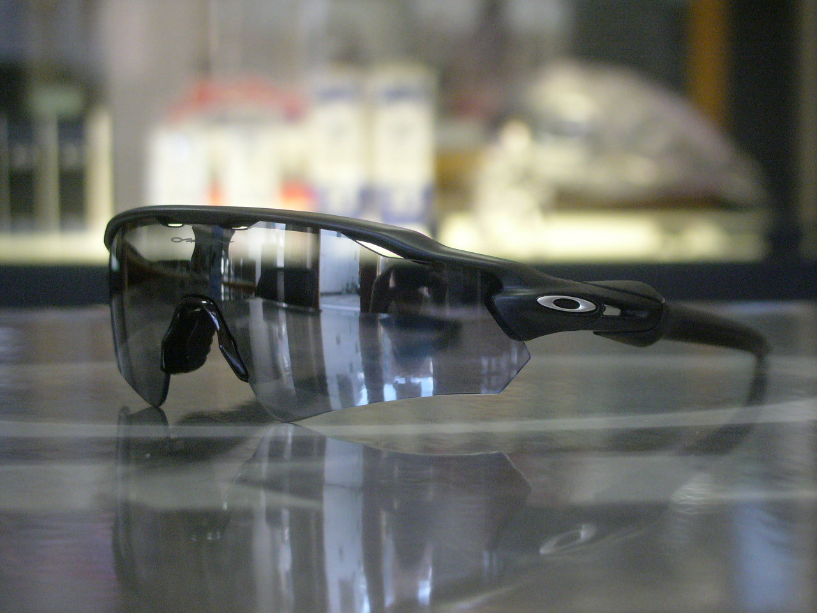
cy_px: 306
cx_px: 408
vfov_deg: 16.4
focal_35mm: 90
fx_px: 2124
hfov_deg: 21.8
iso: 400
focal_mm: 22.5
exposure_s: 1/250
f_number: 2.4
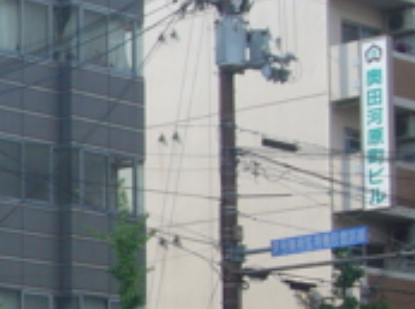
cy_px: 319
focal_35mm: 160
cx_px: -247
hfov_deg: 11.7
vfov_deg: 9.2
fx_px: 1914
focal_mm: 7.5
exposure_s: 1/200
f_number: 7.1
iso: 80
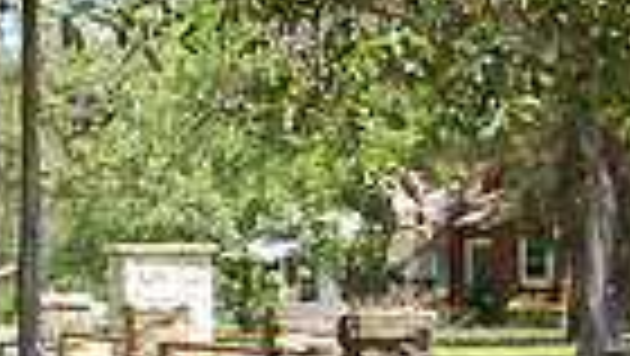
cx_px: -639
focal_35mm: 182
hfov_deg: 10.8
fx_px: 3043
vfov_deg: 6.7
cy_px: 27
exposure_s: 1/250
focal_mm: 28
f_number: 5.6
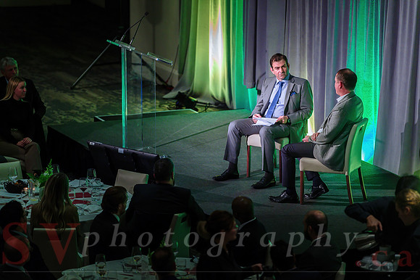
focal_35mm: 200
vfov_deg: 6.9
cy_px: 140
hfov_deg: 10.3
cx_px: 210
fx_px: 2332
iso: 1600
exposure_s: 1/160
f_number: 2.8
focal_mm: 200
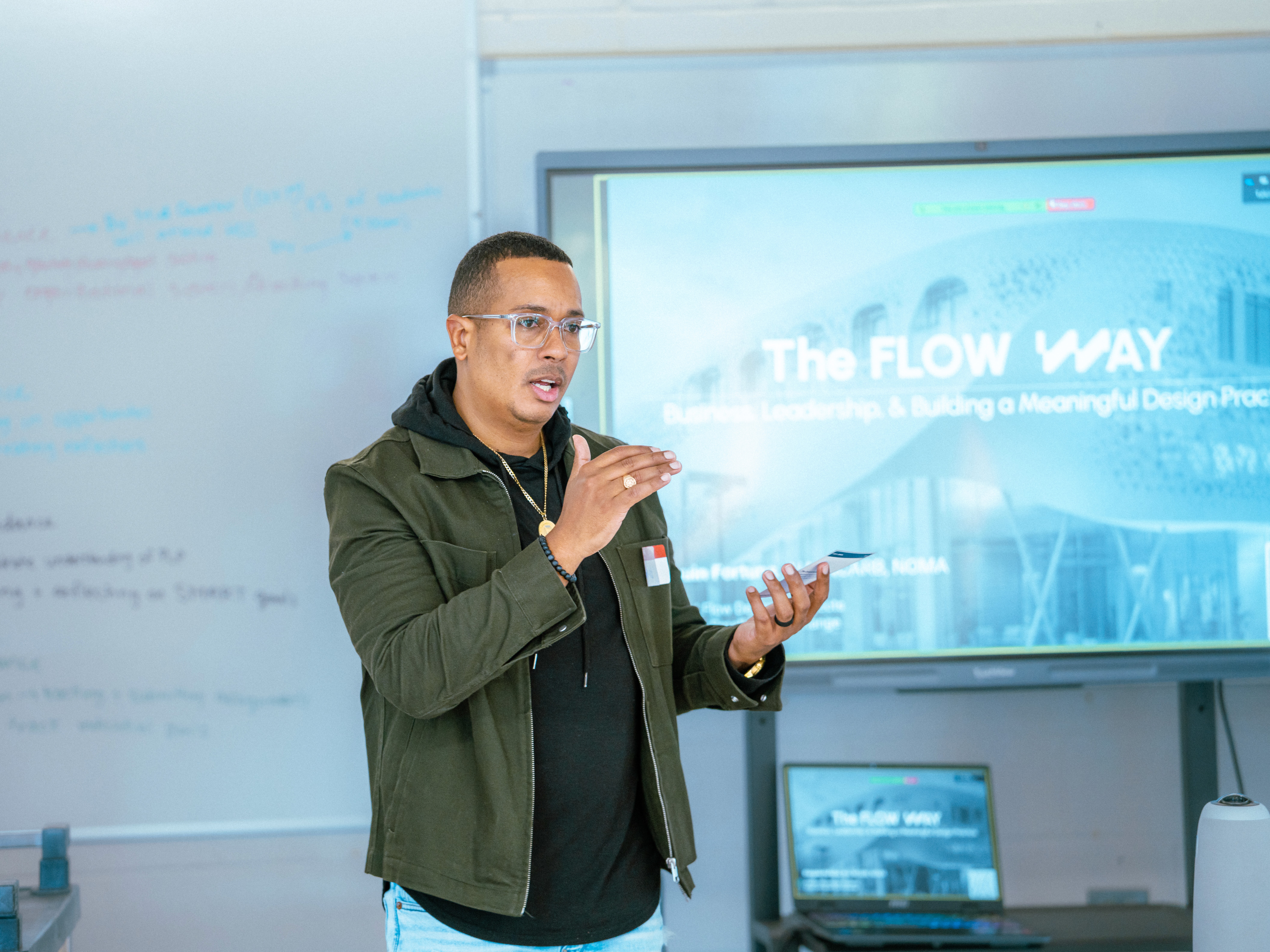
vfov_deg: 12.8
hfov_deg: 17.0
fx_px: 4254
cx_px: 556
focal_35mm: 116
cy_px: 476
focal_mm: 107.2
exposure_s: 1/125
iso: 640
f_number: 2.8
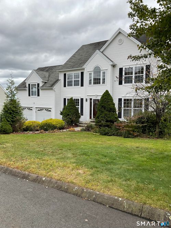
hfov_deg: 48.2
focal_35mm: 29
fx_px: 191
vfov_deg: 61.7
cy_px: 114
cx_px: 86
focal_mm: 3
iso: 16
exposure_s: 1/962
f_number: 1.8
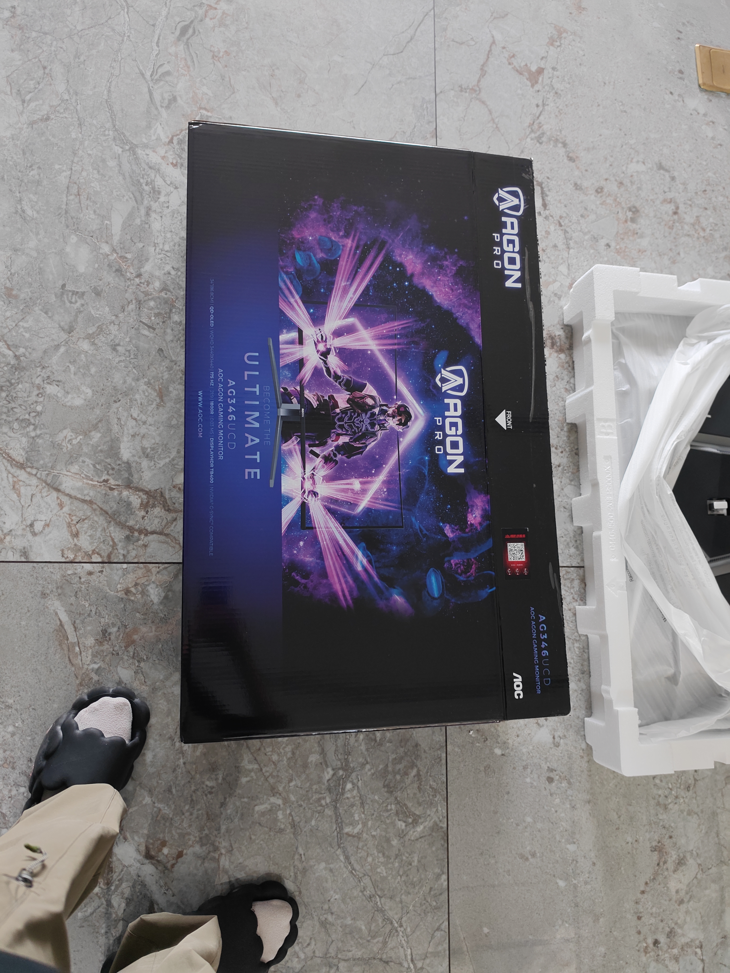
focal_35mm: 23
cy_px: 486
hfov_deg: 58.9
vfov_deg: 73.9
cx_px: 365
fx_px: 646
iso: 160
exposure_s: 1/100
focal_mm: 7.73
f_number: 1.5
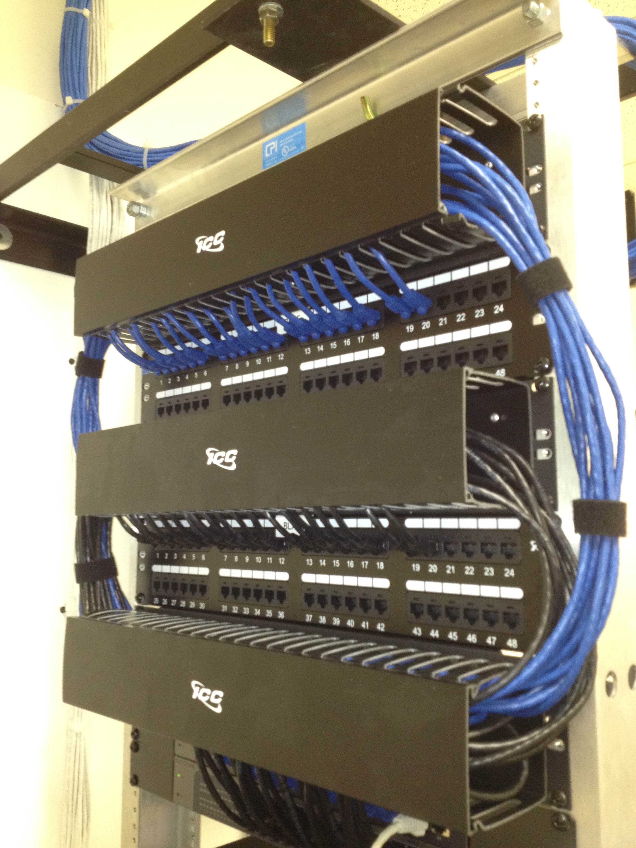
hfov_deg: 40.7
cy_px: 424
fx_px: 857
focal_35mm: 35
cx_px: 318
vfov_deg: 52.6
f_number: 2.4
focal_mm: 4.28
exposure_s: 1/20
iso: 160
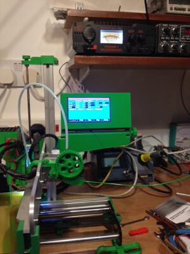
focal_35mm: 35
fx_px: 256
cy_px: 127
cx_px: 95
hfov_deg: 40.7
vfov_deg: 52.6
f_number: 2.4
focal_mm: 4.28
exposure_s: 1/20
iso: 200
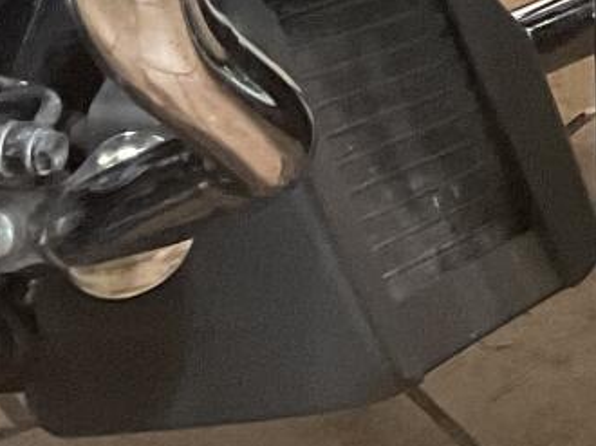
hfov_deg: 9.8
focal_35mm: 176
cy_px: -94
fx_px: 3028
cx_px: 1450
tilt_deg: -20.0
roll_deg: +0.0
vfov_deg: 8.3
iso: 125
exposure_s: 1/60
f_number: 1.8
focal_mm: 3
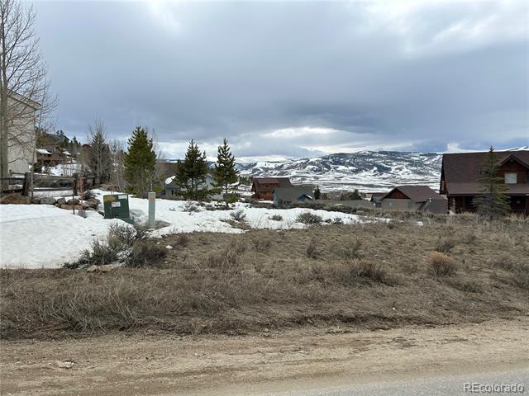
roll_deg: +1.8
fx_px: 397
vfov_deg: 53.1
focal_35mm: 26
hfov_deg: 67.3
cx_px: 264
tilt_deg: -2.2
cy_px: 198
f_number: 1.5
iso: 50
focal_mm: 5.7
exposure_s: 1/3704
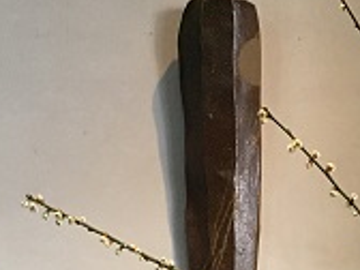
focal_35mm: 124
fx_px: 1290
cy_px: 289
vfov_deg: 11.8
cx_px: 223
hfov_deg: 15.9
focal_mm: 4.15
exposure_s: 1/30
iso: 125
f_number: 2.2
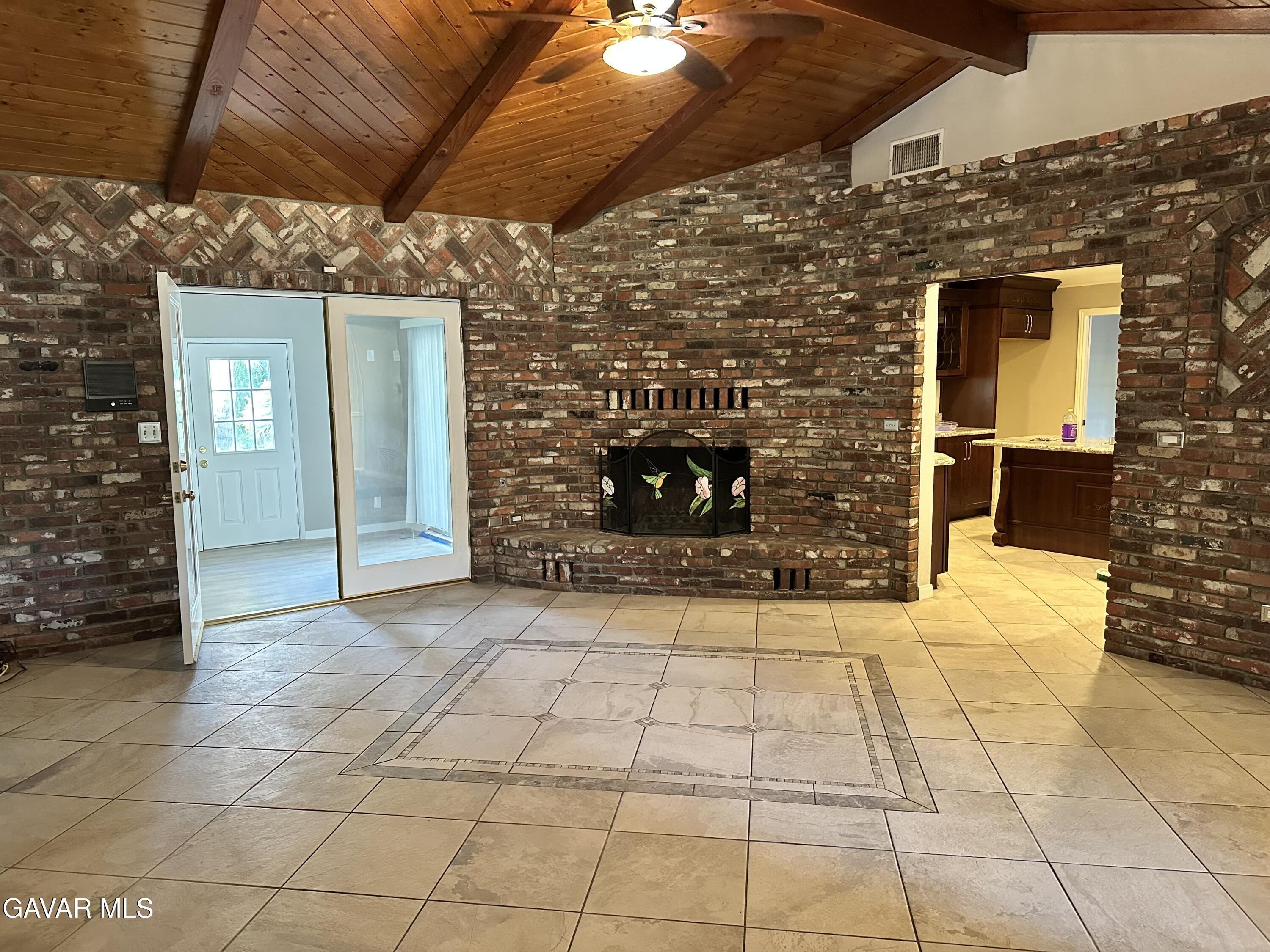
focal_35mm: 24
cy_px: 476
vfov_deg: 56.8
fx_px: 881
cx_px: 635
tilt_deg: -7.2
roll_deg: +0.9
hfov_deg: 71.6
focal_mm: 6.86
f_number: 1.78
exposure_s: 1/60
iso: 640
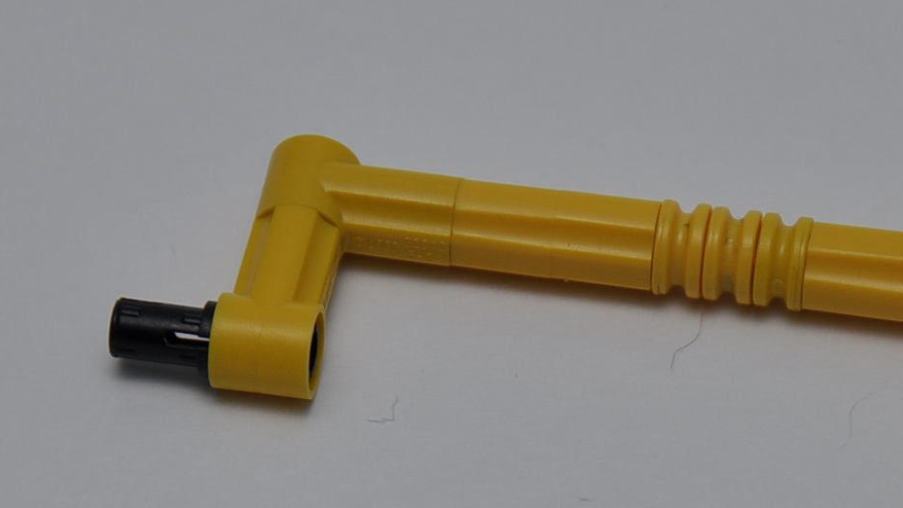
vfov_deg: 2.8
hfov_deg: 5.0
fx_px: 10416
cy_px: 640
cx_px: 596
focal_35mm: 435
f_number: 5.3
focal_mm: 120
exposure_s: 1/60
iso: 200
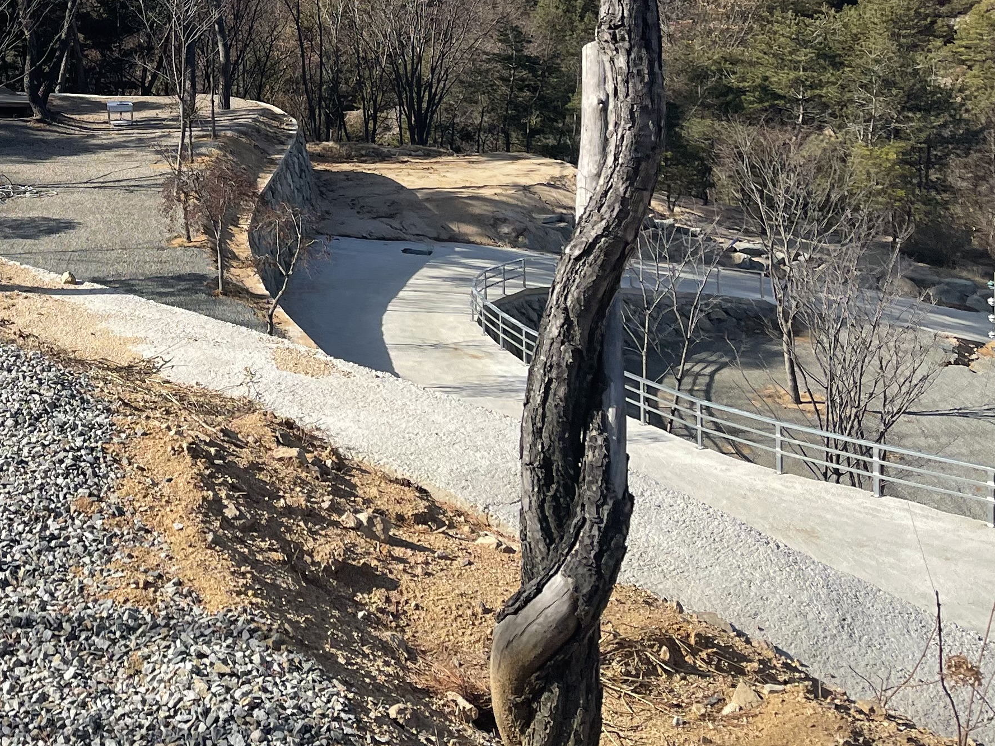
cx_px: -39
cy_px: -21
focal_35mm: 59
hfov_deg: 30.1
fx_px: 1696
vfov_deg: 23.6
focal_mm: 5.1
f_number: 1.6
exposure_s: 1/3165
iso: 32
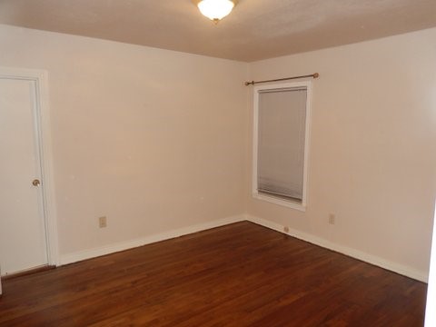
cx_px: 218
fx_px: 315
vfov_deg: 54.9
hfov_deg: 69.4
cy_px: 164
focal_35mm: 25
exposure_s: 1/30
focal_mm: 4.5
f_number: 3.4
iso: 200
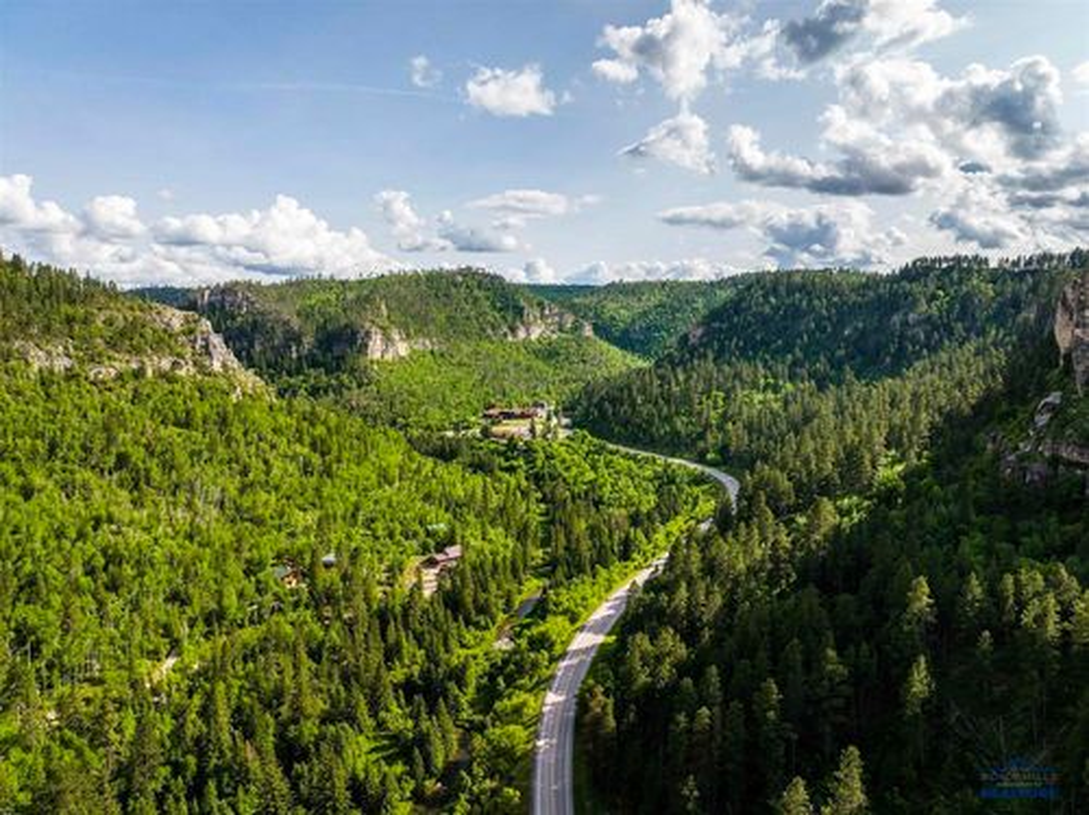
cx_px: 544
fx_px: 754
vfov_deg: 56.7
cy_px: 408
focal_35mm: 24
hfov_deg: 71.6
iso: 200
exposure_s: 1/100
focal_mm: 12.29
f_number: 2.8
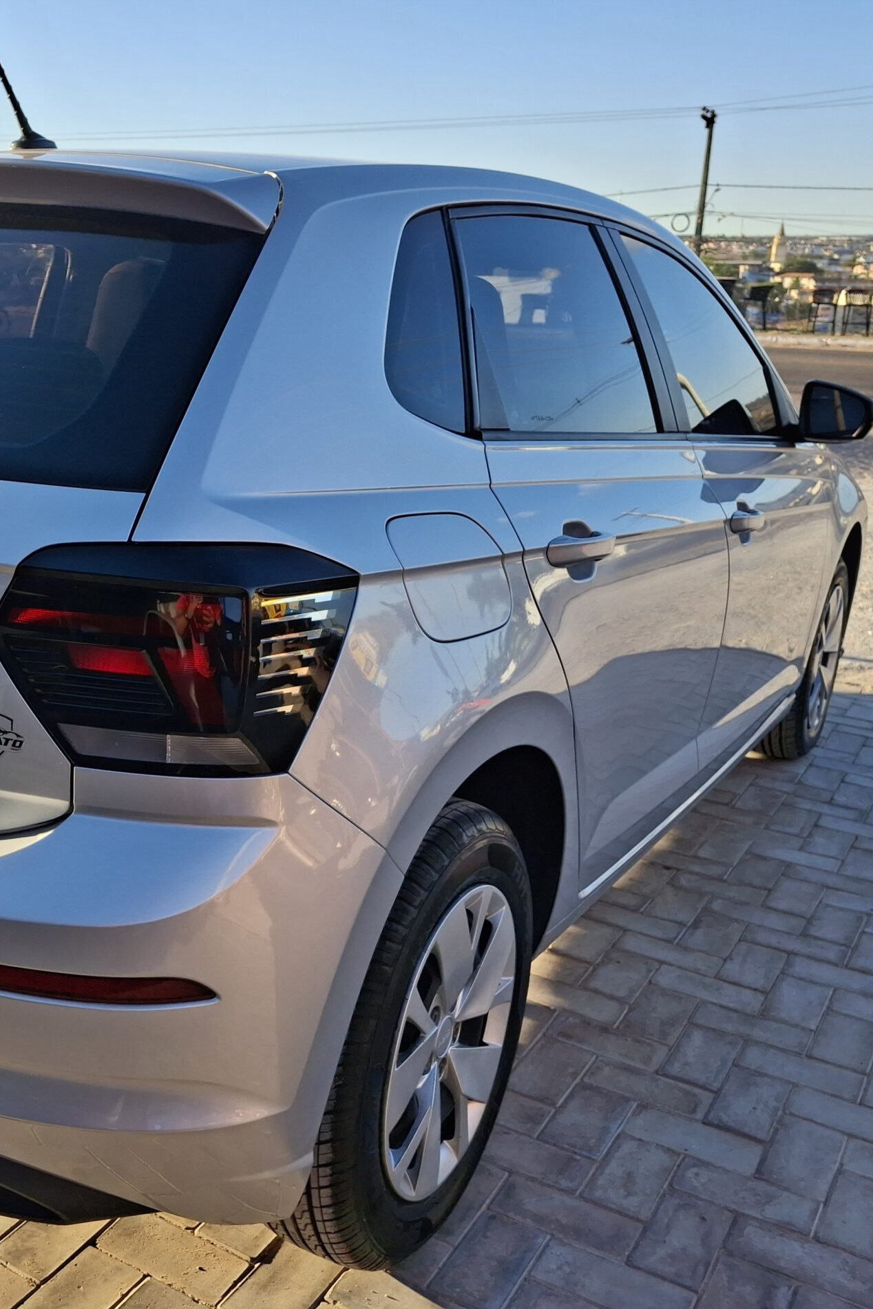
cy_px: 659
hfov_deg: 36.7
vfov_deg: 54.4
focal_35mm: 35
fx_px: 1273
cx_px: 193
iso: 25
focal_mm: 4.69
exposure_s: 1/740
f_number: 1.8
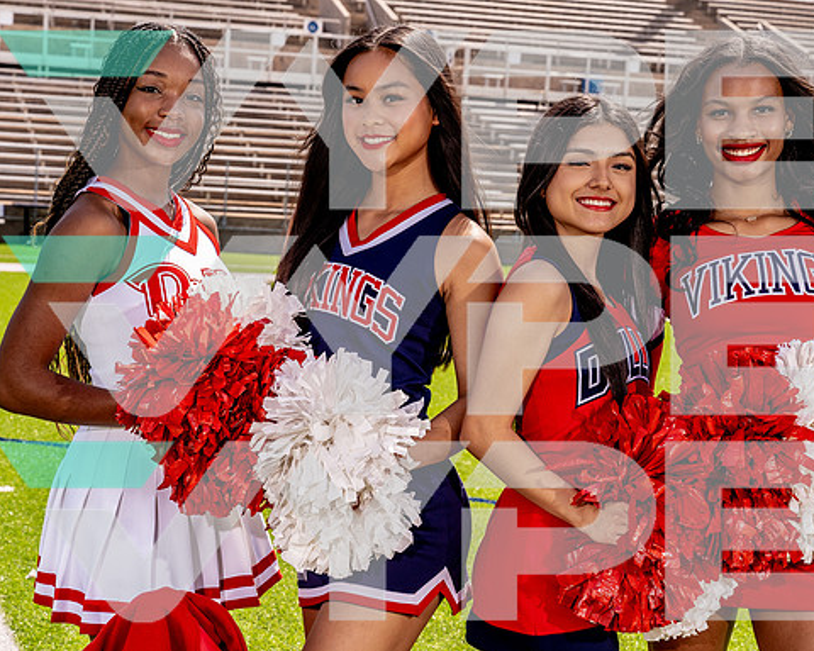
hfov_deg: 24.1
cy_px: 349
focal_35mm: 79
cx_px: 383
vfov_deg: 19.4
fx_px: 1903
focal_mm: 63
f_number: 8
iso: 100
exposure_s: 1/250
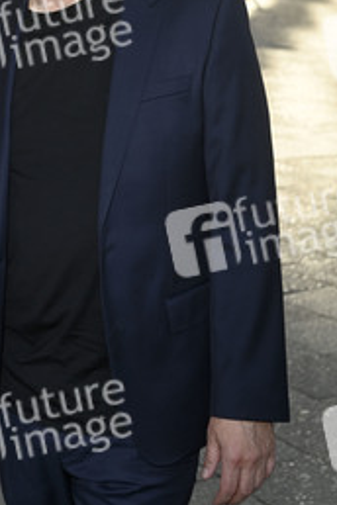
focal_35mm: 96
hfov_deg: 14.2
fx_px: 1348
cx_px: 88
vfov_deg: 21.1
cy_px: 133
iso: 500
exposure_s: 1/250
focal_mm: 62
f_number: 6.3
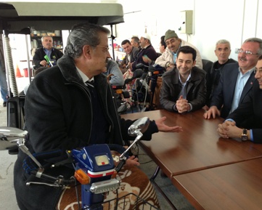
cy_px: 109
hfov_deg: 45.6
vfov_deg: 37.3
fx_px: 310
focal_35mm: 40
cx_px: 155
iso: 100
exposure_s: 1/20
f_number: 2.4
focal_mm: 4.13
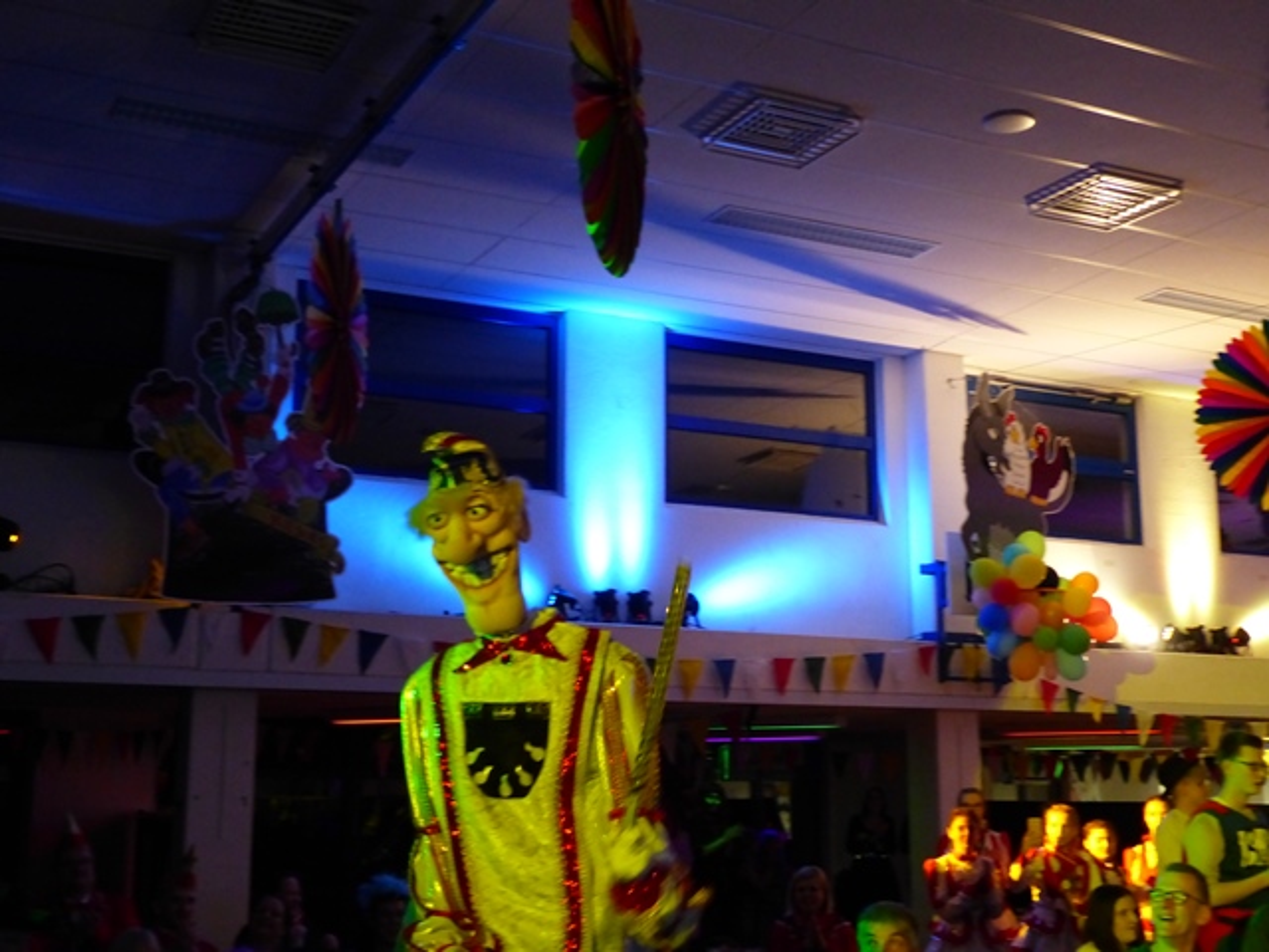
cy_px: 476
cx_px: 634
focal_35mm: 44
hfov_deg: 42.9
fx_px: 1613
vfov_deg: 32.9
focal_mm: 7.8
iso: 640
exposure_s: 1/60
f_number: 2.8
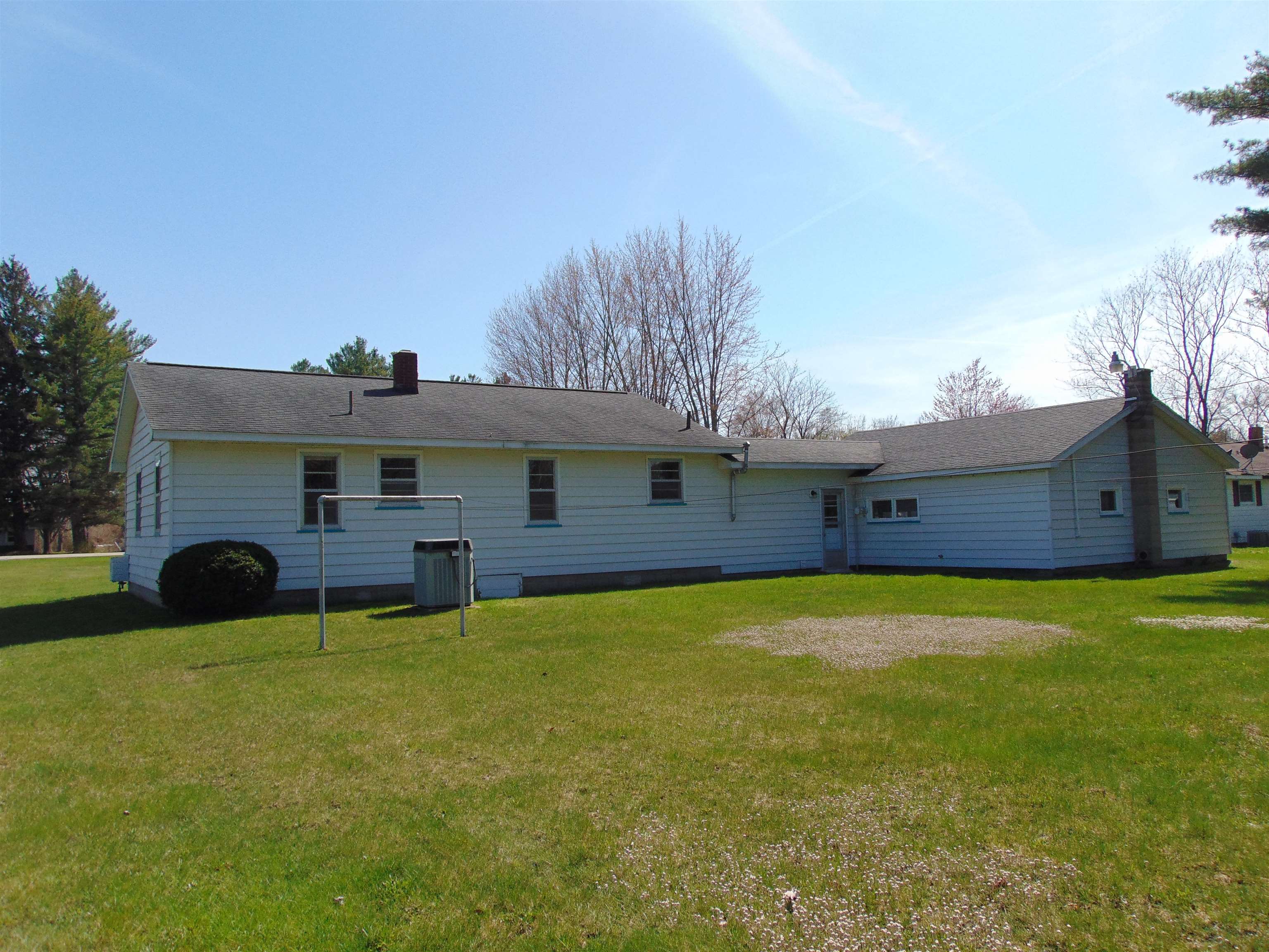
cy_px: 476
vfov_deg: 54.9
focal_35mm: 25
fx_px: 916
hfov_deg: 69.4
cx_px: 634
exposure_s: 1/250
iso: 80
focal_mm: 4.5
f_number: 7.7
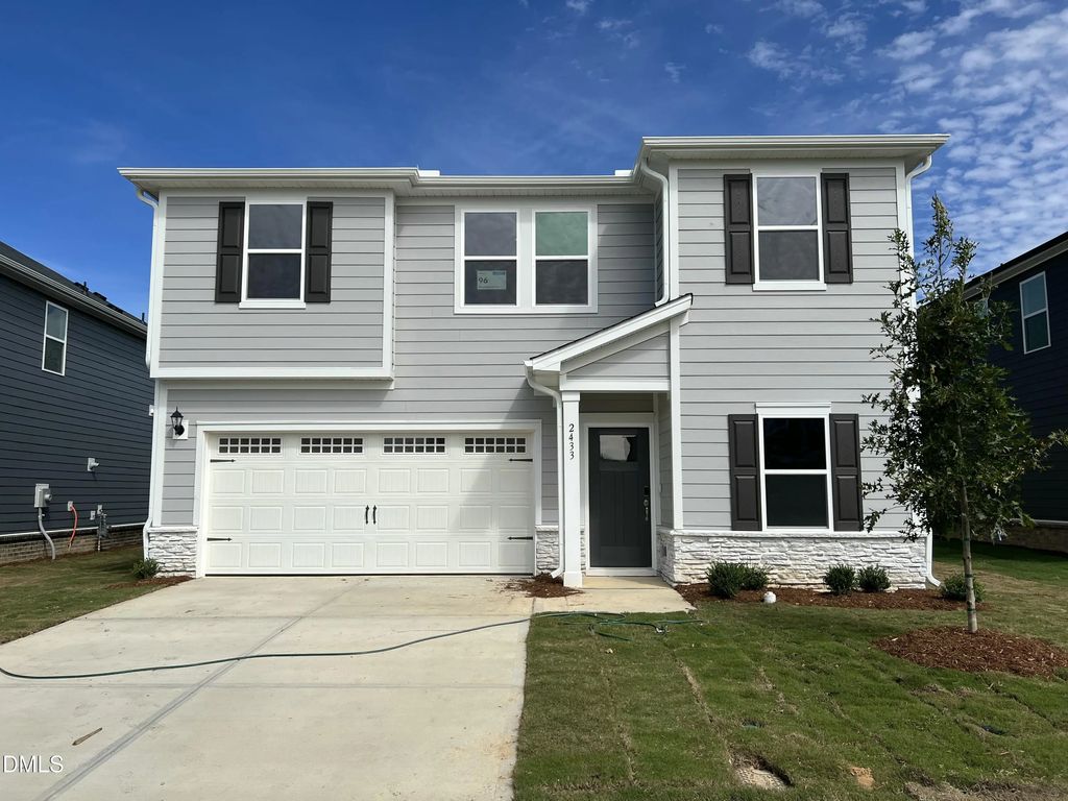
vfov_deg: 53.1
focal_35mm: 26
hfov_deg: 67.3
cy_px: 400
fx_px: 802
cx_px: 534
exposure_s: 1/6579
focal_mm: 5.7
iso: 50
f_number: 1.5
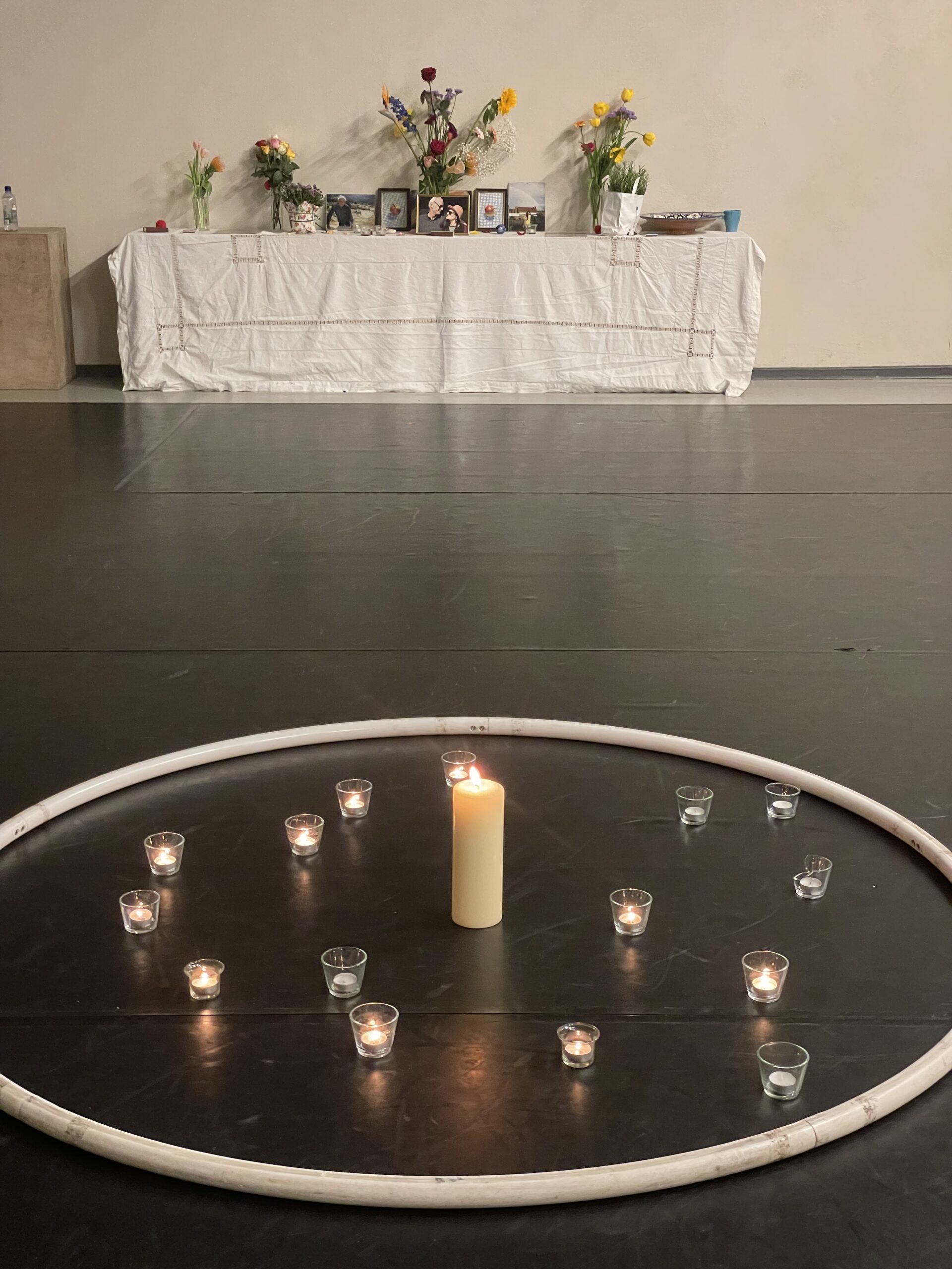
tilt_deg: -15.2
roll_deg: +0.6
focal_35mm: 52
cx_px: 476
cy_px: 634
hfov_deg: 28.0
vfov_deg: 36.8
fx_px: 1907
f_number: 2
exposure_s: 1/33
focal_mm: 6
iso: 640
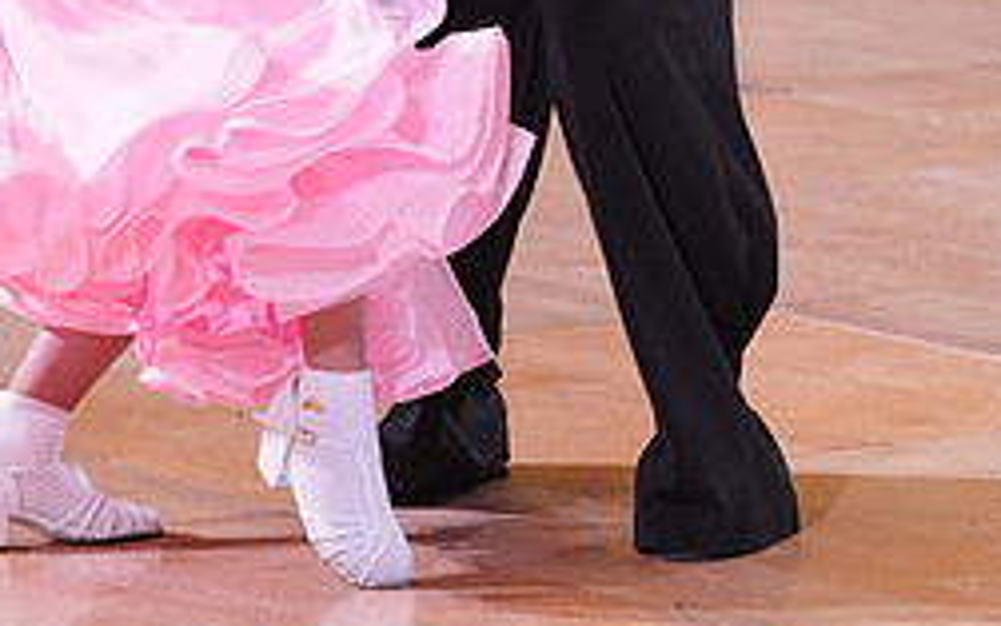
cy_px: -327
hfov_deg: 5.6
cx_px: 325
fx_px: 10205
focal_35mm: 374
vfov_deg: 3.5
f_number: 5
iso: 3200
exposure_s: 1/250
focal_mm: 159
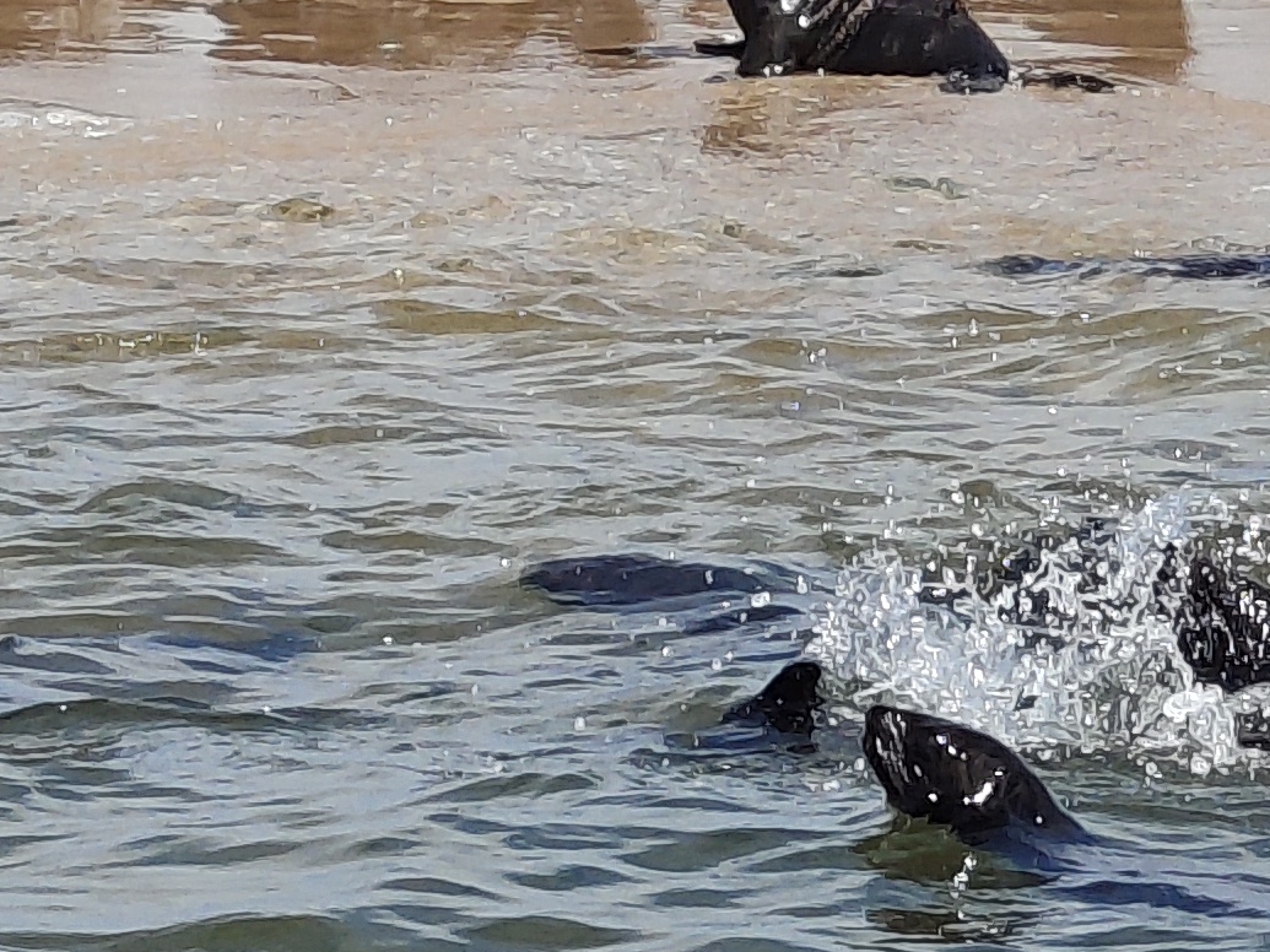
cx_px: 156
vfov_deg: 2.7
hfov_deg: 3.6
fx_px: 20323
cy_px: 44
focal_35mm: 554
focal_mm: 13.3
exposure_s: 1/659
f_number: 2.55
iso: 50
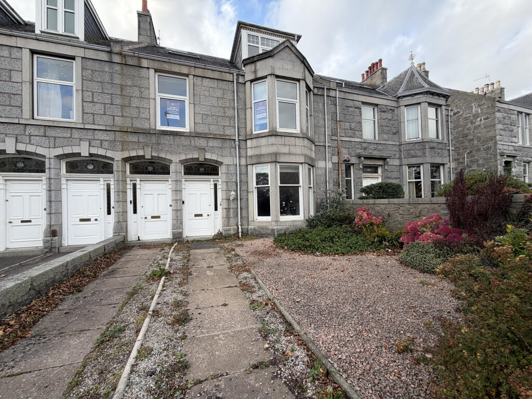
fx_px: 215
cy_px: 200
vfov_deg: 85.7
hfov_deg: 102.1
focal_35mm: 14
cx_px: 266
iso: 50
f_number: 2.2
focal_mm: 2.22
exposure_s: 1/381
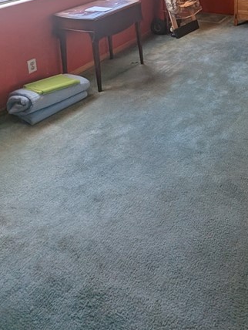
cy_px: -22
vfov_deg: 45.7
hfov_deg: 40.6
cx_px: 241
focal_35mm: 31
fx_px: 296
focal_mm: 1.95
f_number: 2.2
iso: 87
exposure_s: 1/81.2
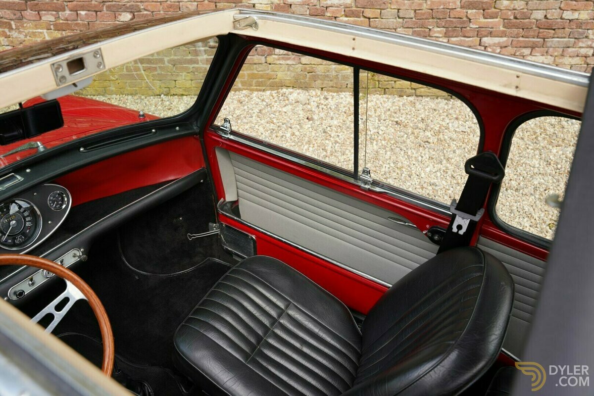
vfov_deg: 43.1
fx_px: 502
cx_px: 297
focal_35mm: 30
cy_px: 198
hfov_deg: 61.3
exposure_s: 1/100
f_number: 5.6
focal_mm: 30.4
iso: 100
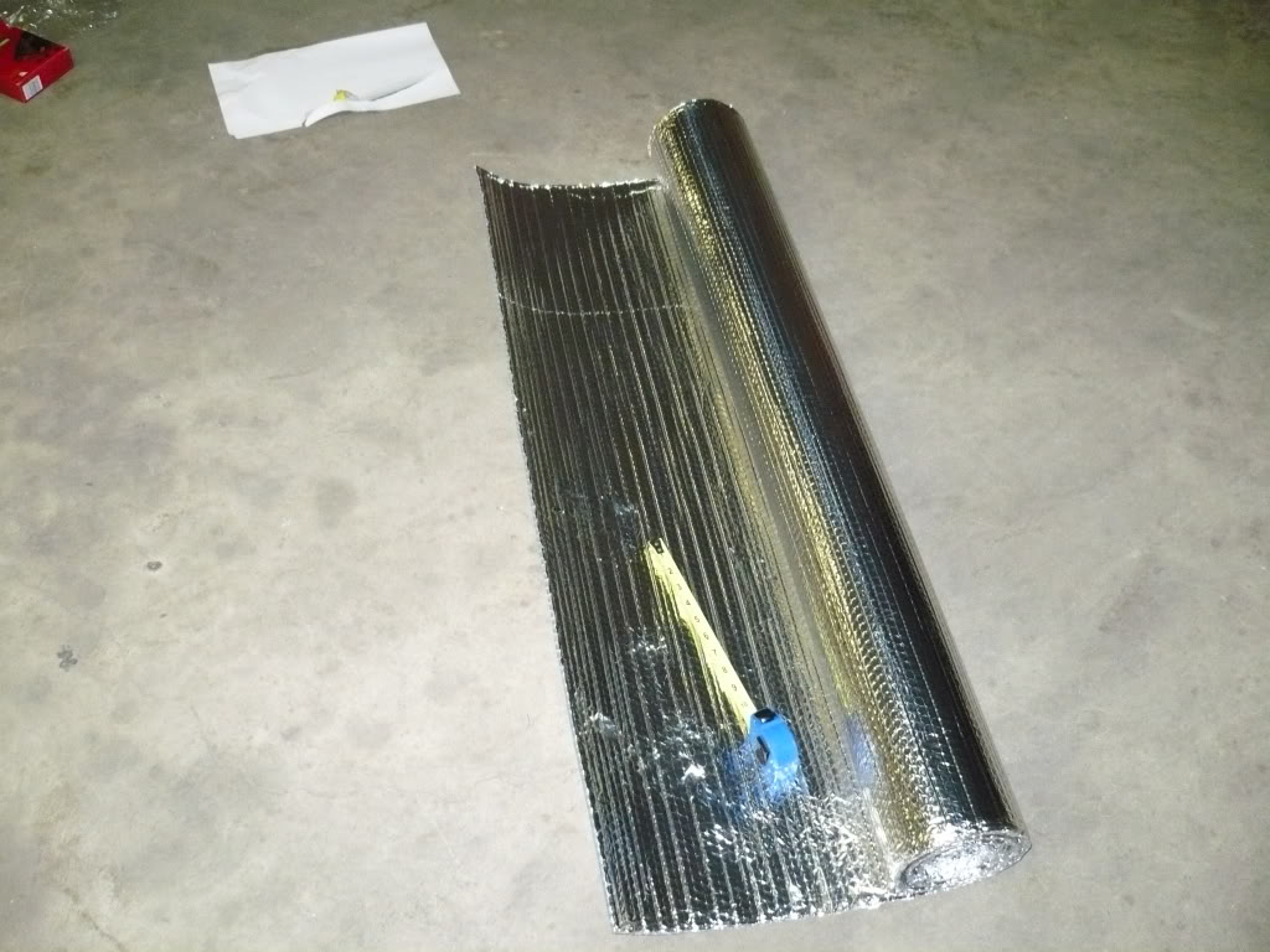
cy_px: 476
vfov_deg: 40.7
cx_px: 635
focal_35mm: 35
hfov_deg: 52.6
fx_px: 1284
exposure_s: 1/30
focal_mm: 5.8
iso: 400
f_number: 2.8
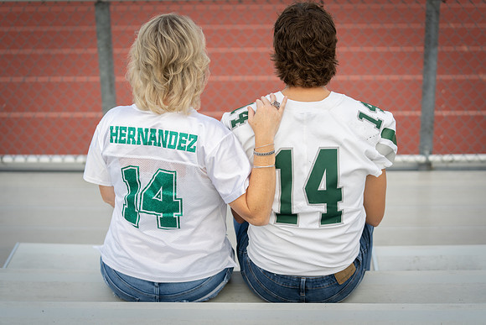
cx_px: 243
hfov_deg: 28.6
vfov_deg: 19.3
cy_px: 162
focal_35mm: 71
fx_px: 953
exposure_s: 1/400
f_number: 2.8
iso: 100
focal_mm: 70
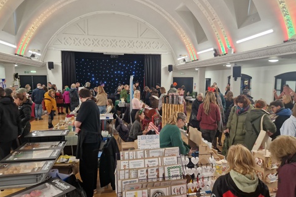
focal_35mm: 25
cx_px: 152
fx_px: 206
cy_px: 100
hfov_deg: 71.5
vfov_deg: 51.3
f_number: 1.8
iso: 200
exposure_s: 1/100
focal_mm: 5.4
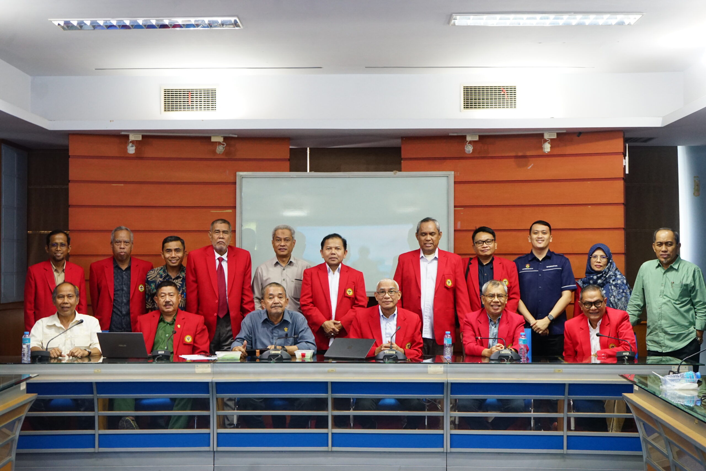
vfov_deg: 28.1
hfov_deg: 41.1
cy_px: 236
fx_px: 941
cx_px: 353
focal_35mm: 48
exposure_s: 1/25
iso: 2500
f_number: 5.6
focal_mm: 48
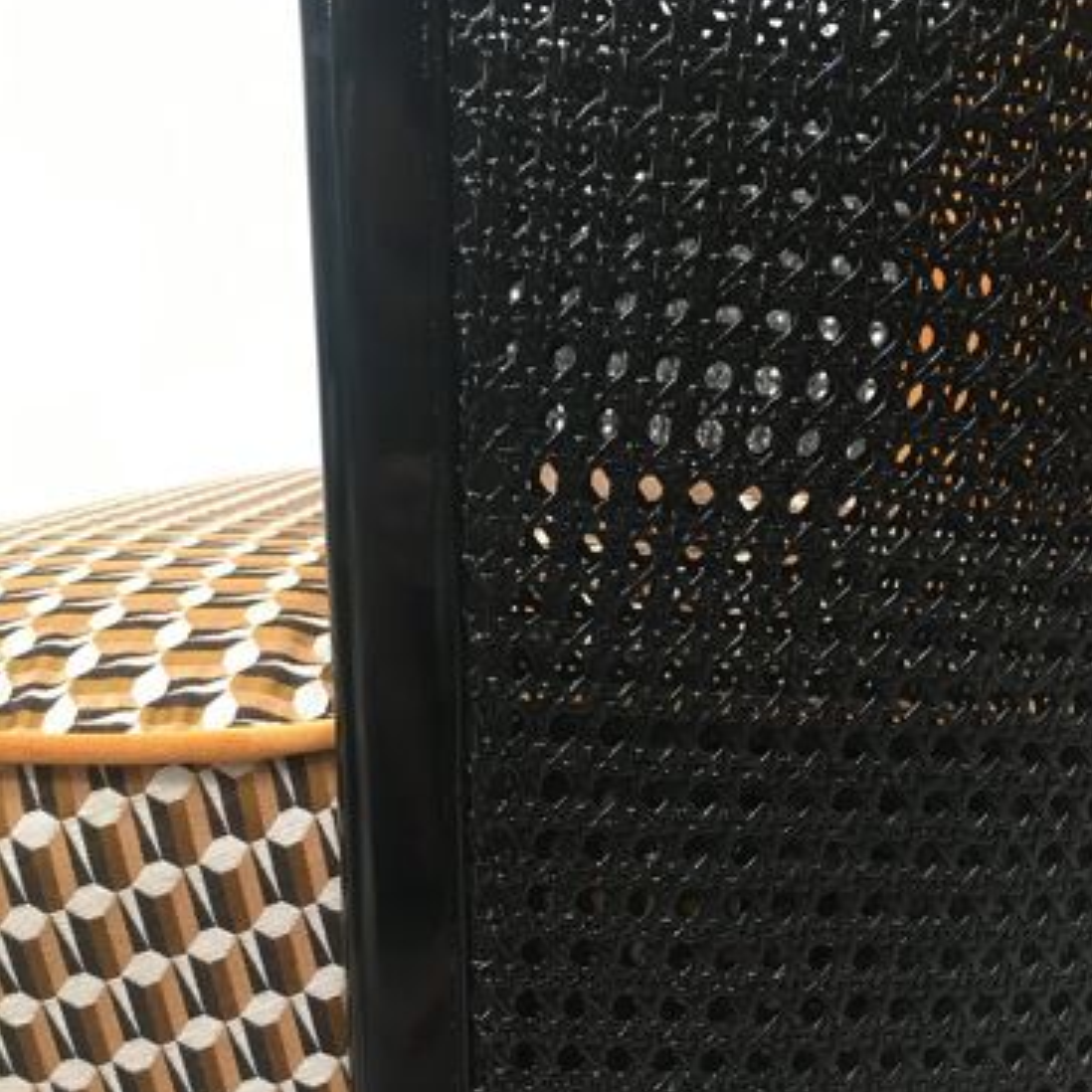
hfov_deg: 47.2
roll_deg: +2.2
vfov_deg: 47.1
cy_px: 612
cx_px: 556
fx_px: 1249
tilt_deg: -10.2
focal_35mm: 35
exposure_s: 1/33
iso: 160
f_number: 2.2
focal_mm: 4.15
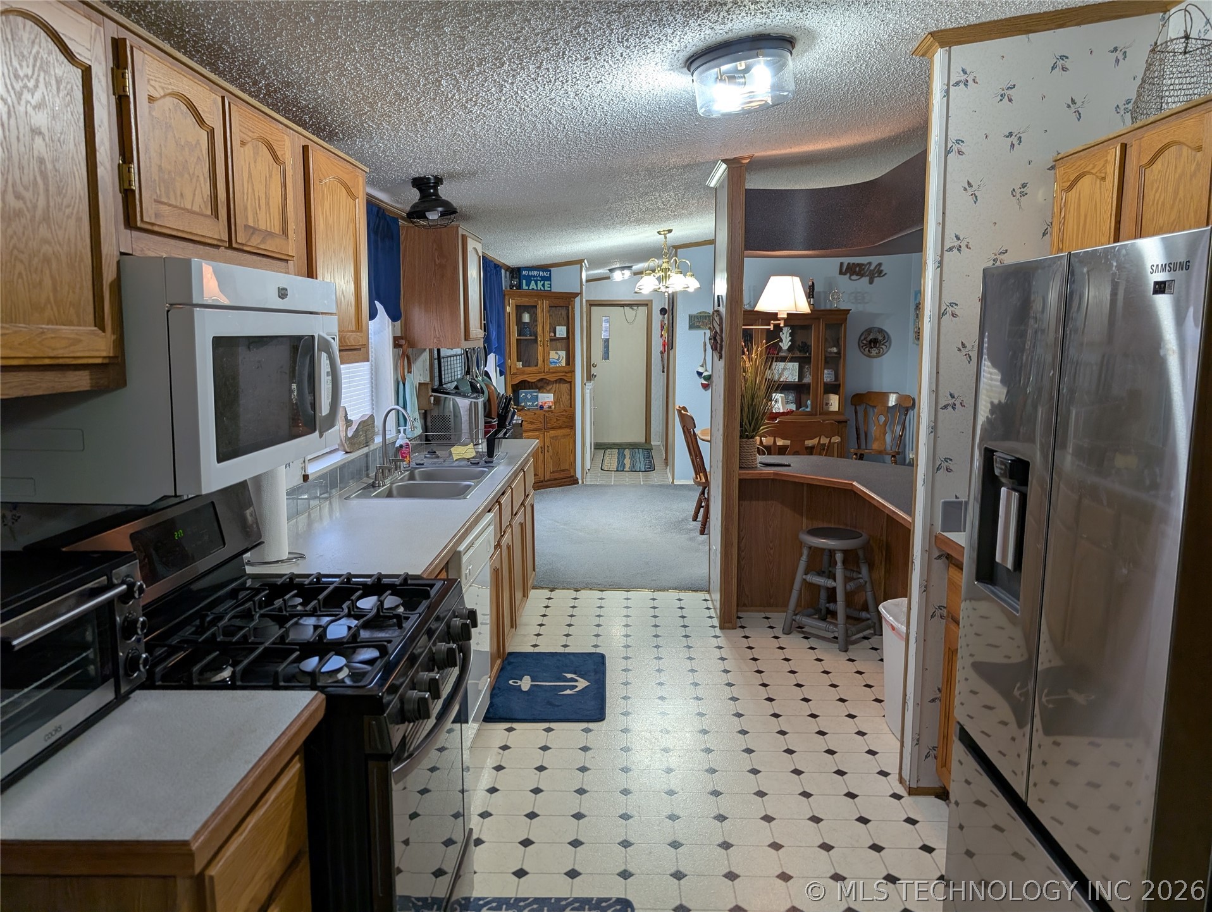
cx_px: 606
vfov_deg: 56.9
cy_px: 456
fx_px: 841
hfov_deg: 71.5
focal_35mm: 24
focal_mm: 6.9
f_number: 1.68
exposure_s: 1/30
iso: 41
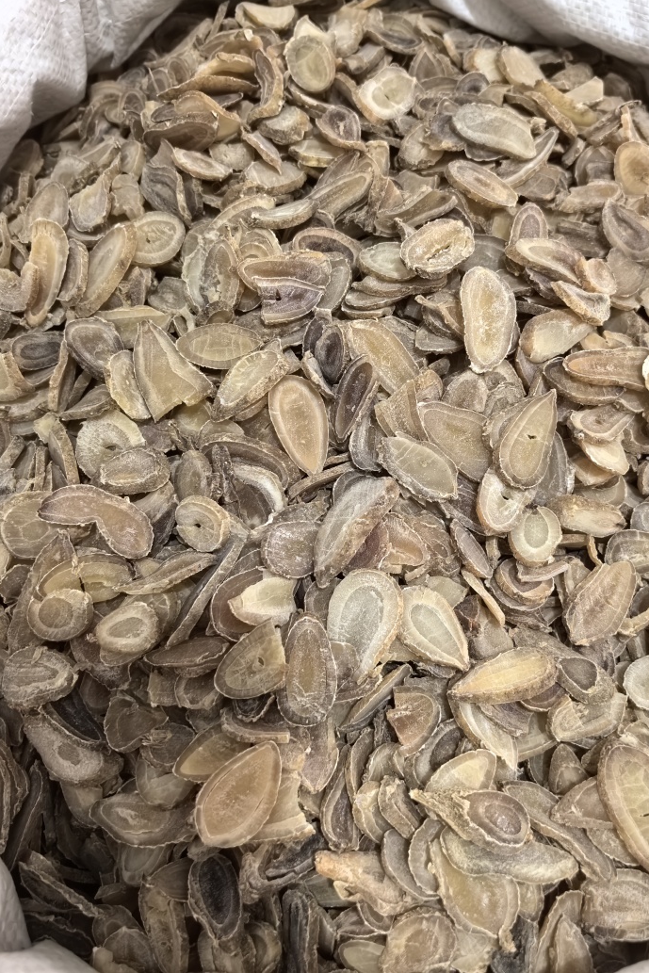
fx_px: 784
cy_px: 471
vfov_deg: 63.6
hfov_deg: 44.9
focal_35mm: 29
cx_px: 371
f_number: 2
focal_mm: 6.35
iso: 640
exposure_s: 1/100
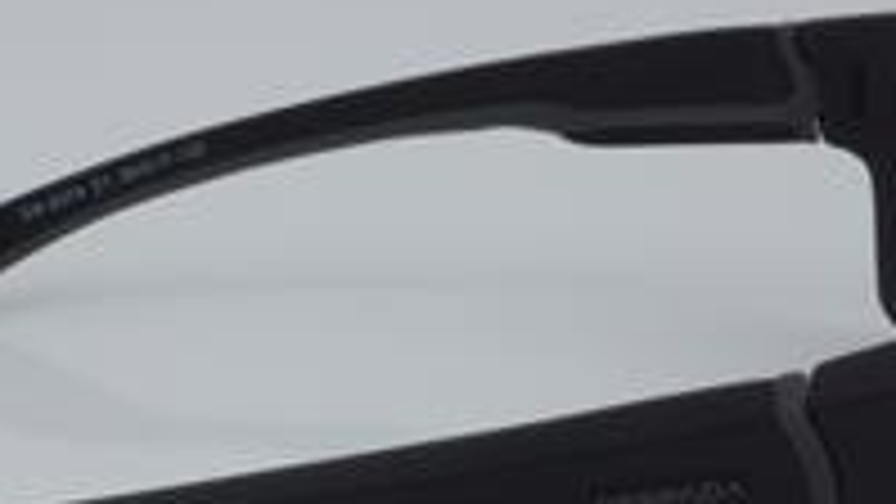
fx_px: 2994
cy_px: 356
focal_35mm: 126
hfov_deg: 17.0
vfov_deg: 9.6
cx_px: 356
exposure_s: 1/4
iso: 100
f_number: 32
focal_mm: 40
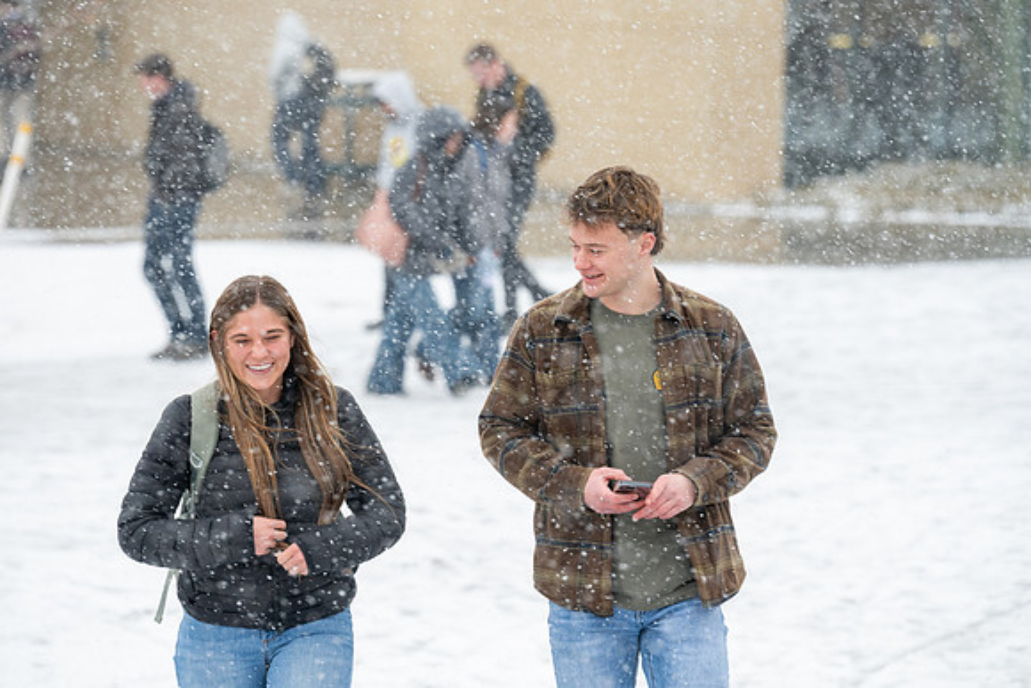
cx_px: 516
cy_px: 344
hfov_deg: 11.1
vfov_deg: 7.4
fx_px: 5299
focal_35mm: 185
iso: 500
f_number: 5.6
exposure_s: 1/400
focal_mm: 185
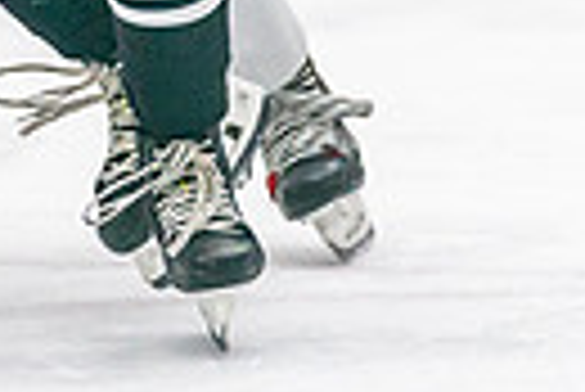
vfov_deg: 1.8
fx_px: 12266
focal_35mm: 754
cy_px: -363
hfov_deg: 2.7
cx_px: -150
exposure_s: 1/1250
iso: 3200
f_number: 2.8
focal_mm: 144
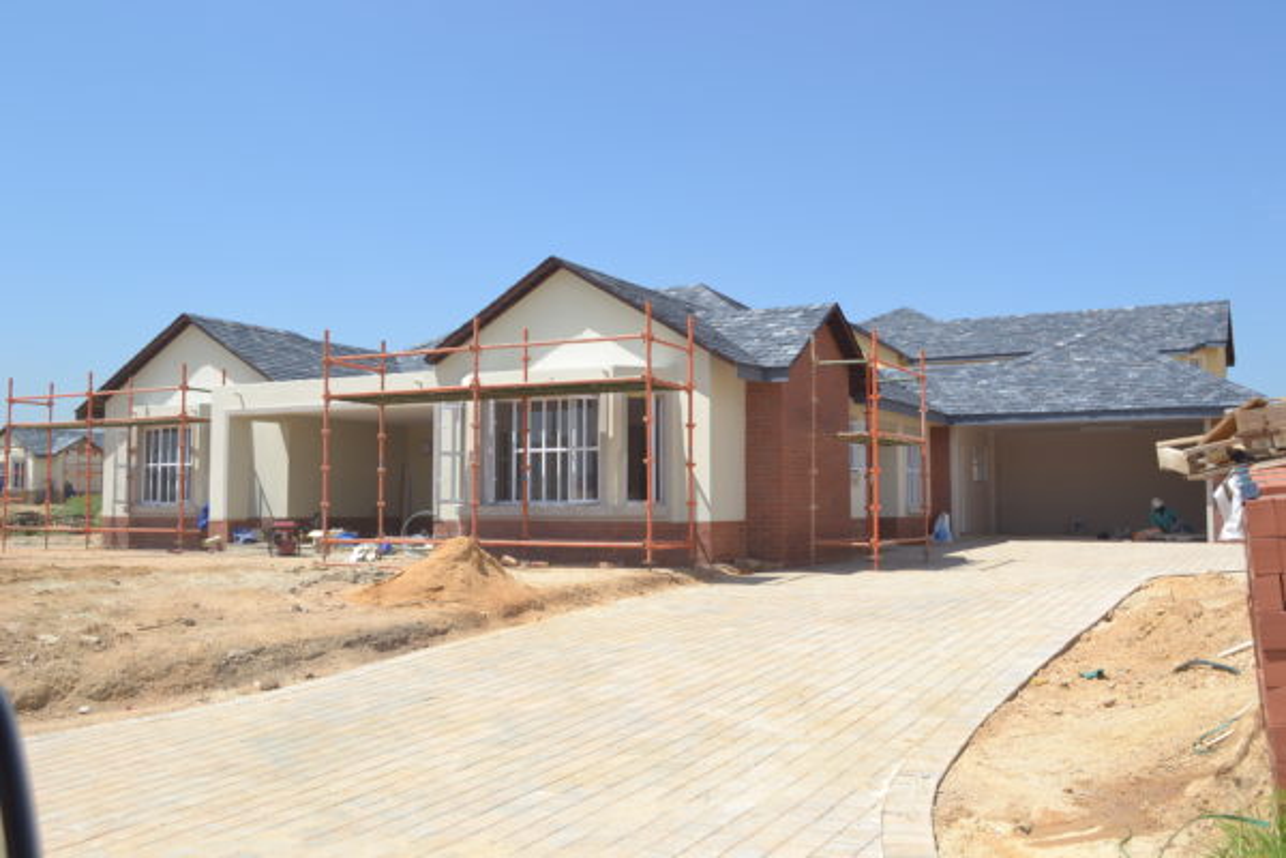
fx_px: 1179
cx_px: 643
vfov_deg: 40.0
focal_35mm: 33
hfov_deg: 57.2
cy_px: 429
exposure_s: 1/200
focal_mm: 22
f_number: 7.1
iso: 100
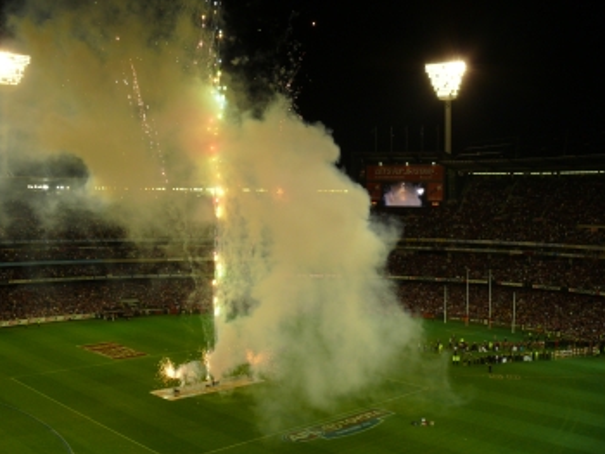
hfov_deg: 46.8
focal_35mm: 40
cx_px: 296
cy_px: 197
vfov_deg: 35.9
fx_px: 700
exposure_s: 1/125
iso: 100
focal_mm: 7.4
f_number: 3.6
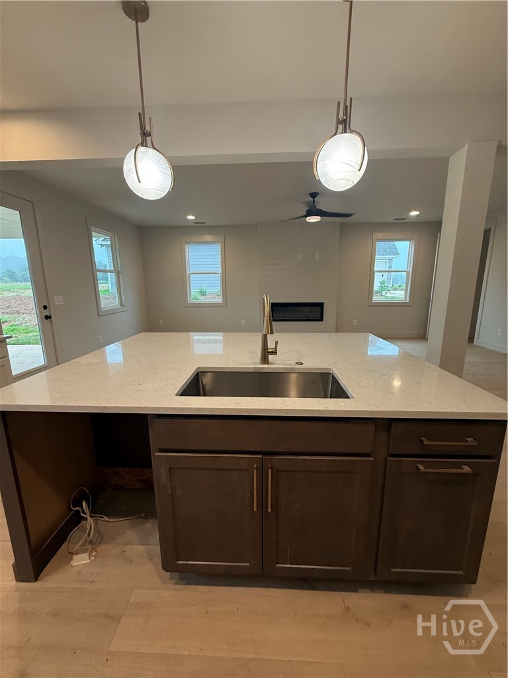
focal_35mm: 14
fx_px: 274
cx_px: 254
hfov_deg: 85.7
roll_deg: -0.6
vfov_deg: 102.1
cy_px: 339
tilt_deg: -10.8
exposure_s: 1/60
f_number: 2.2
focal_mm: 2.22
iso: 200
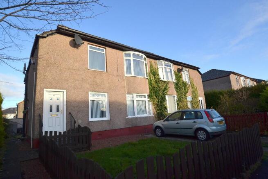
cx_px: 134
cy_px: 90
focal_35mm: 20
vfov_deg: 63.2
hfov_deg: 85.4
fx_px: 145
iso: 400
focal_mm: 13
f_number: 5.6
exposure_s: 1/1250
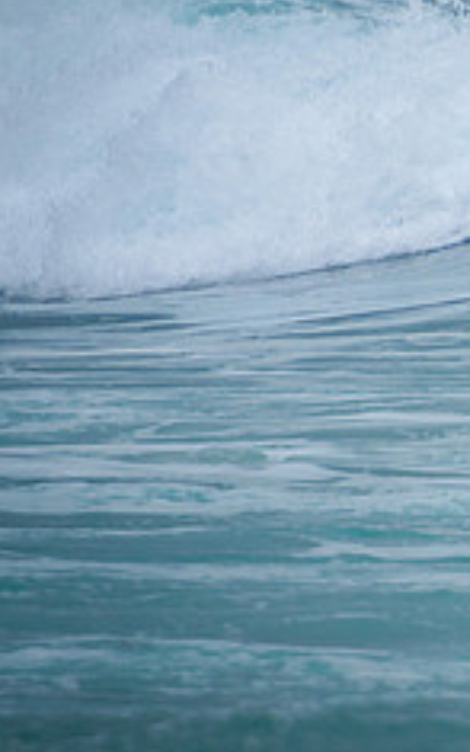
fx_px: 30907
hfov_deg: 0.9
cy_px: 264
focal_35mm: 1509
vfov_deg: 1.4
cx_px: 870
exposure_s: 1/2000
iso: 450
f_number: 5.6
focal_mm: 400
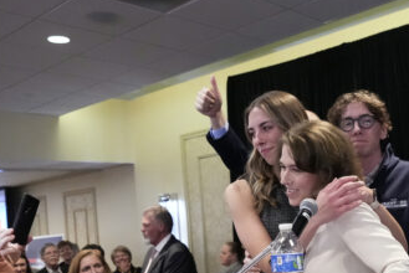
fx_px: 534
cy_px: 221
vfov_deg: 28.1
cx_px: 313
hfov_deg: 40.5
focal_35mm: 47
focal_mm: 16
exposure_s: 1/400
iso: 8000
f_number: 2.8
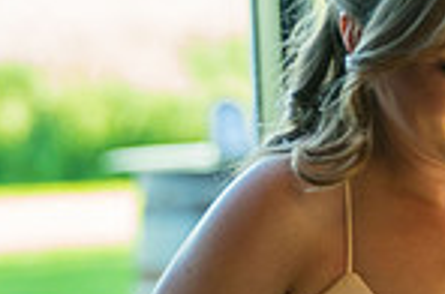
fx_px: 6069
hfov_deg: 4.2
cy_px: 108
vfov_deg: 2.8
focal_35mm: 492
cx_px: 59
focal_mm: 95
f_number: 2.8
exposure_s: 1/400
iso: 1000
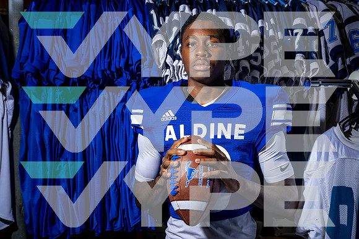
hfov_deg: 40.3
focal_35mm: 49
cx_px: 180
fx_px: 489
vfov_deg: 27.5
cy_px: 120
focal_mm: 49
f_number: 8
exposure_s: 1/125
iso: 100
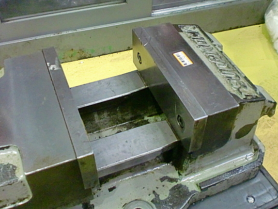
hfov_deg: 47.8
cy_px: 113
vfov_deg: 36.8
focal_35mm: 39
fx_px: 313
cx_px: 143
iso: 1000
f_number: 3.1
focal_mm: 6.3
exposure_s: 1/60
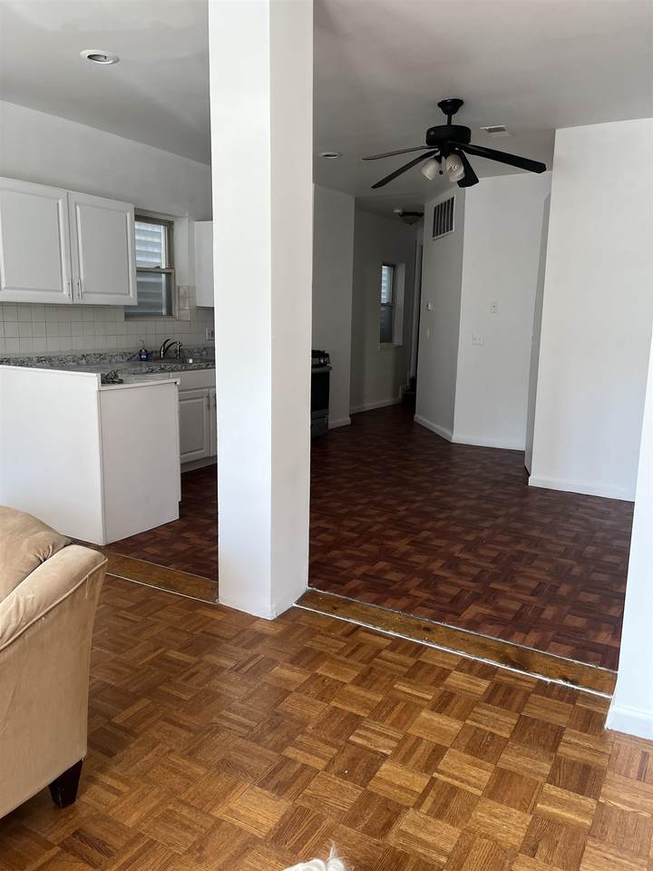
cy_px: 436
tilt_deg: -10.7
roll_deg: -1.0
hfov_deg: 53.1
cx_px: 326
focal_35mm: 26
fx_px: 654
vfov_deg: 67.3
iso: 125
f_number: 1.6
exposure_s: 1/116
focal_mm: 5.1
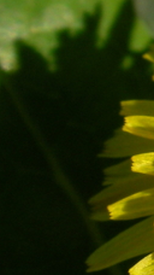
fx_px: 1141
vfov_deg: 13.7
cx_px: 396
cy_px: 192
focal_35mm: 157
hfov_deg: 7.2
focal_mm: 6.3
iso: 50
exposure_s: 1/469
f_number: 5.6
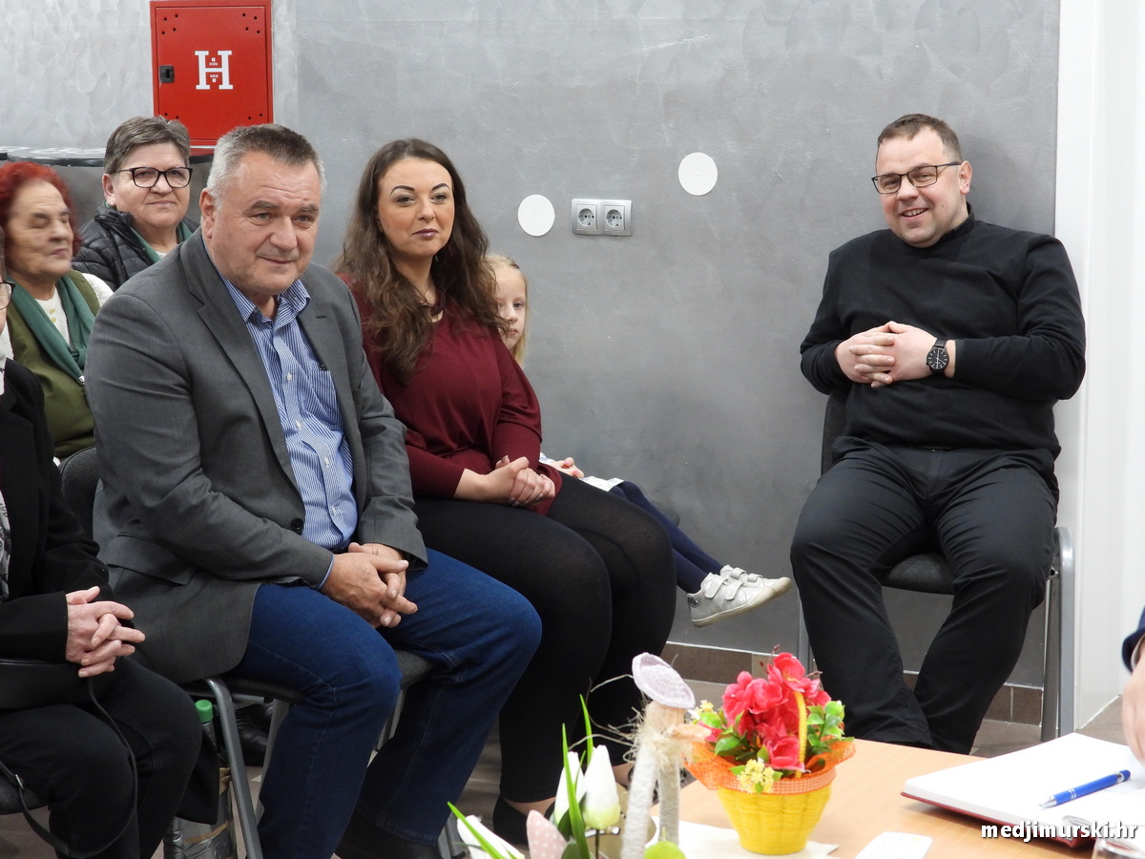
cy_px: 430
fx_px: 2481
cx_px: 572
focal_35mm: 75
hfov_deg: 26.0
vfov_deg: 19.6
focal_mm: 13.5
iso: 400
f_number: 3.5
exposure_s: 1/30
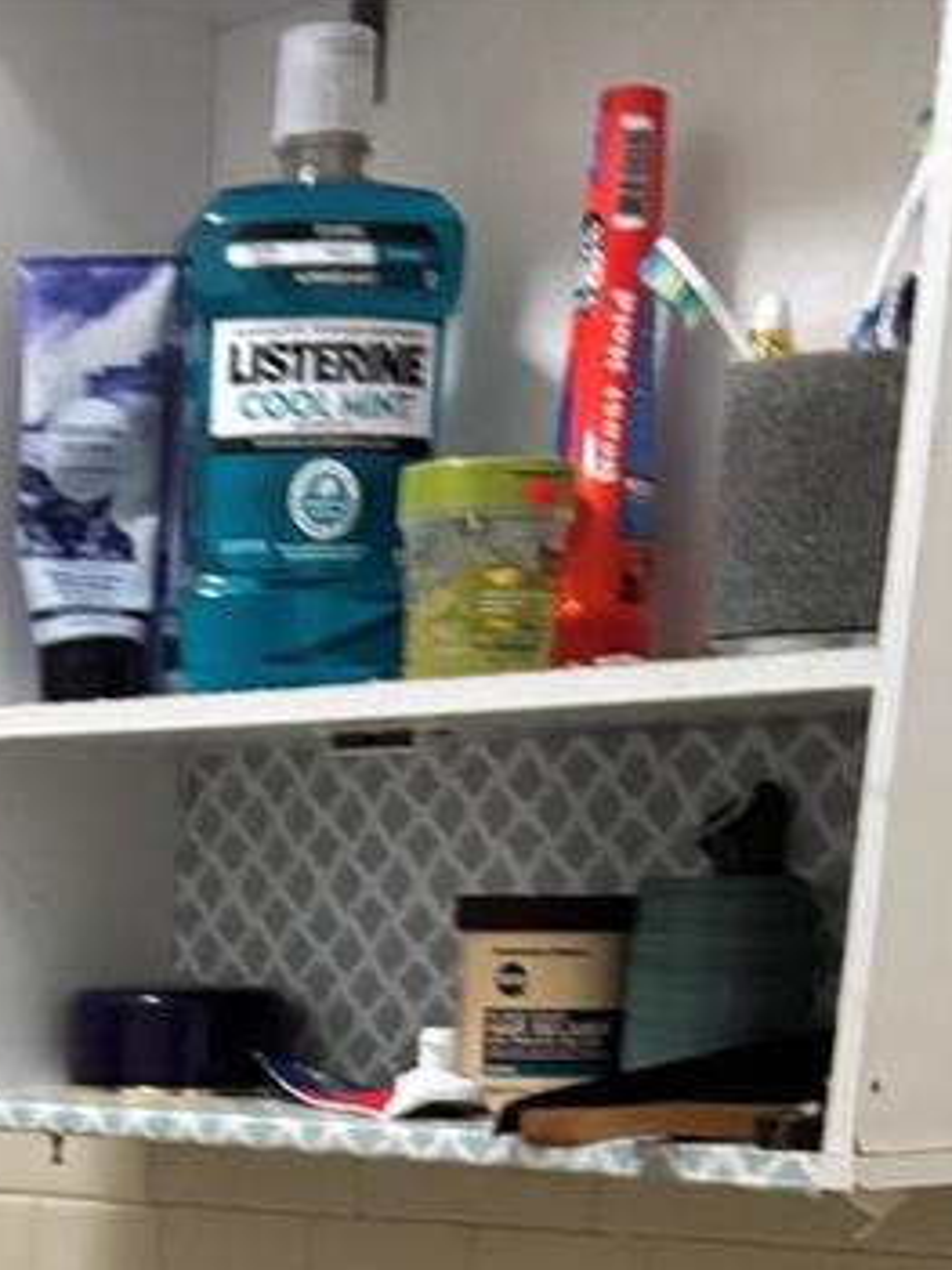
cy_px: 2153
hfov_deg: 16.1
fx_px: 3266
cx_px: -109
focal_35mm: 89
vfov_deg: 18.3
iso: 320
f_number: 1.6
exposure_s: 1/60
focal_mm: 5.96
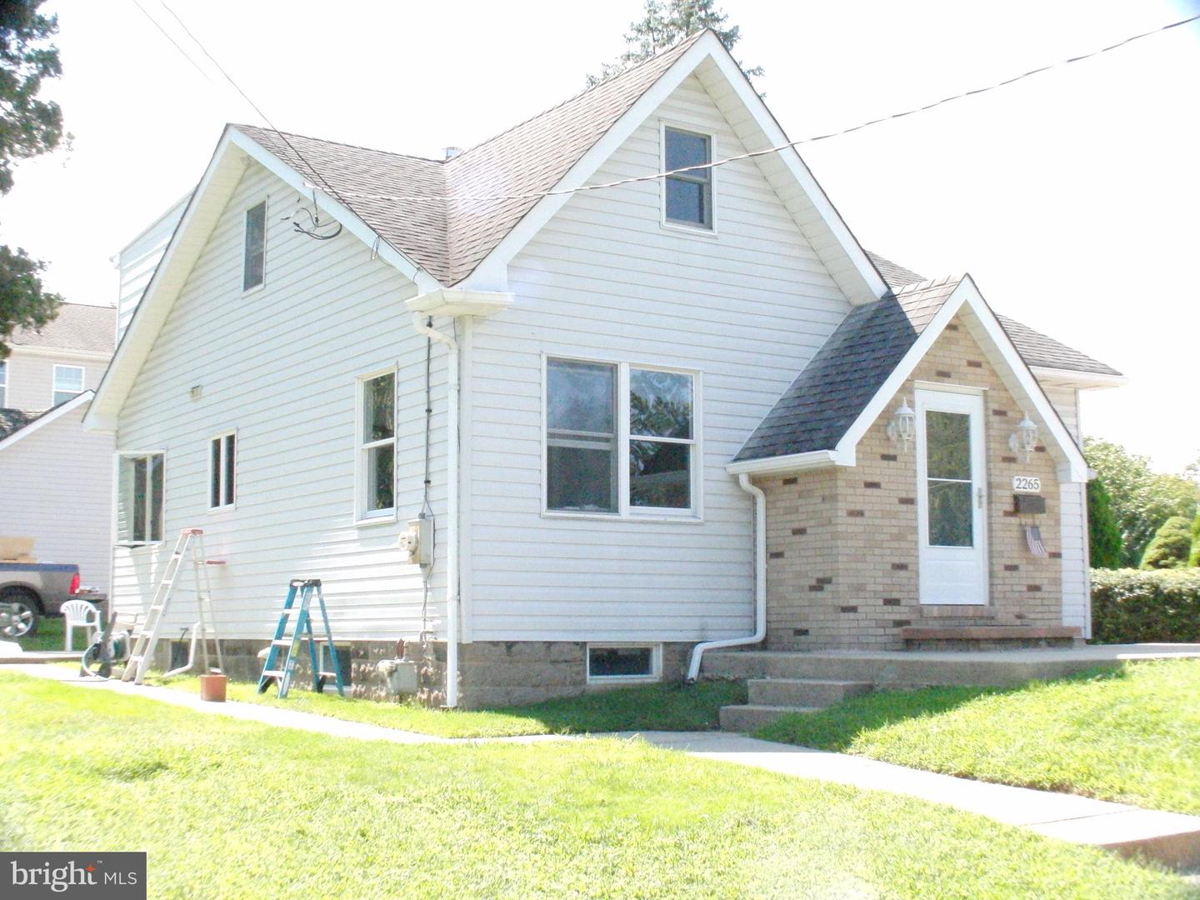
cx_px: 600
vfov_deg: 24.0
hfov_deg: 31.7
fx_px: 2115
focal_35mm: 61
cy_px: 450
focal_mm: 12.3
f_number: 4.5
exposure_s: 1/2000
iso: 1600
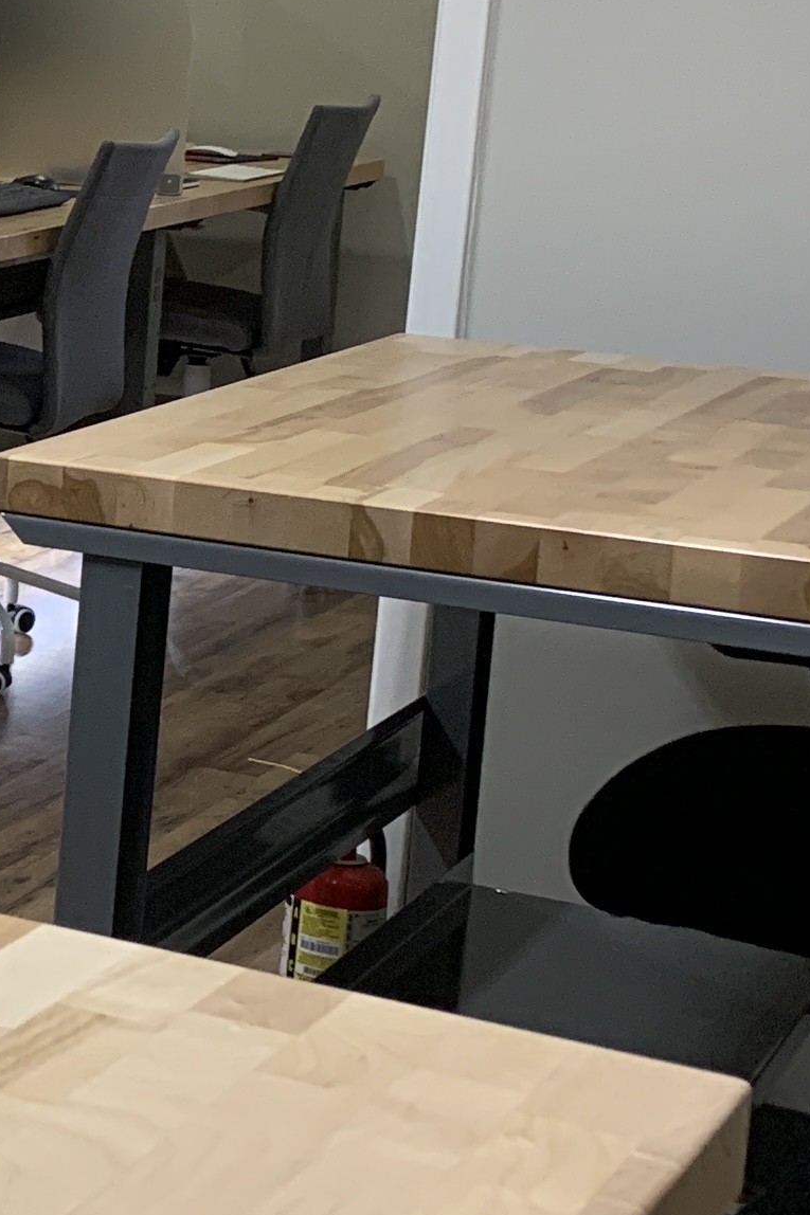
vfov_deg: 21.3
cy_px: 367
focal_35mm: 95
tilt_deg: -7.5
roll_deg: -1.9
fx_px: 3207
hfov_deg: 11.8
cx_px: -1099
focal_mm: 4.25
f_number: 1.8
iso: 100
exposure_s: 1/60
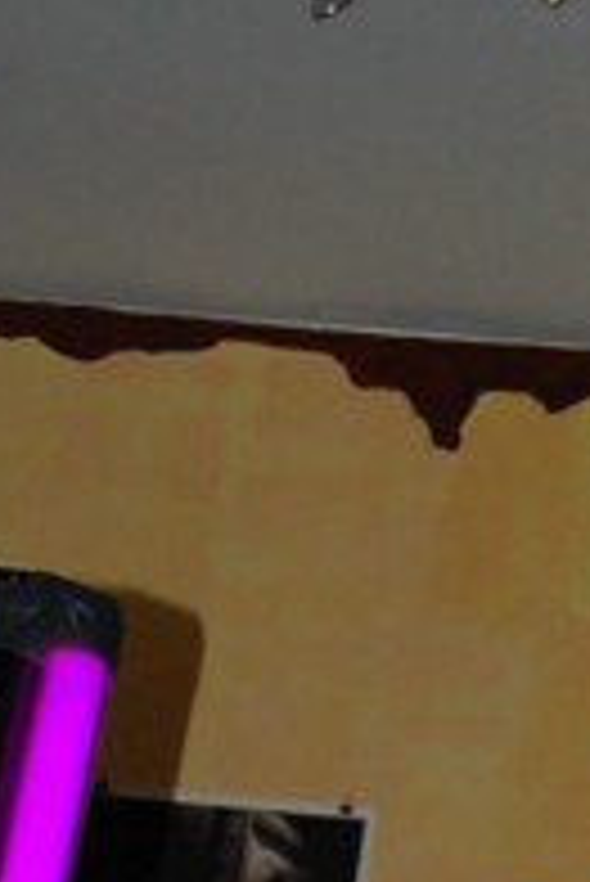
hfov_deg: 8.2
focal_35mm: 165
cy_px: 1611
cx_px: 905
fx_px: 4049
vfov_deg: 11.5
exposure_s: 1/60
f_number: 3.5
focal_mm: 18
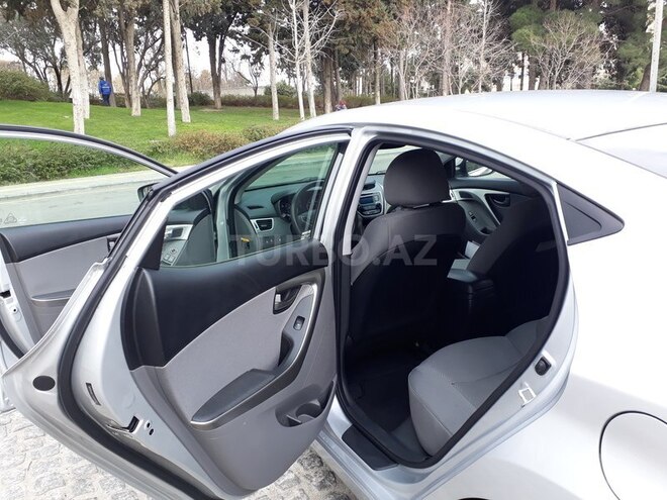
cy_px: 250
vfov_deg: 51.4
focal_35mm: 27
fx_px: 520
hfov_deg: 65.3
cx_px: 334
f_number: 1.9
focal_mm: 3.6
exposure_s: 1/172
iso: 40
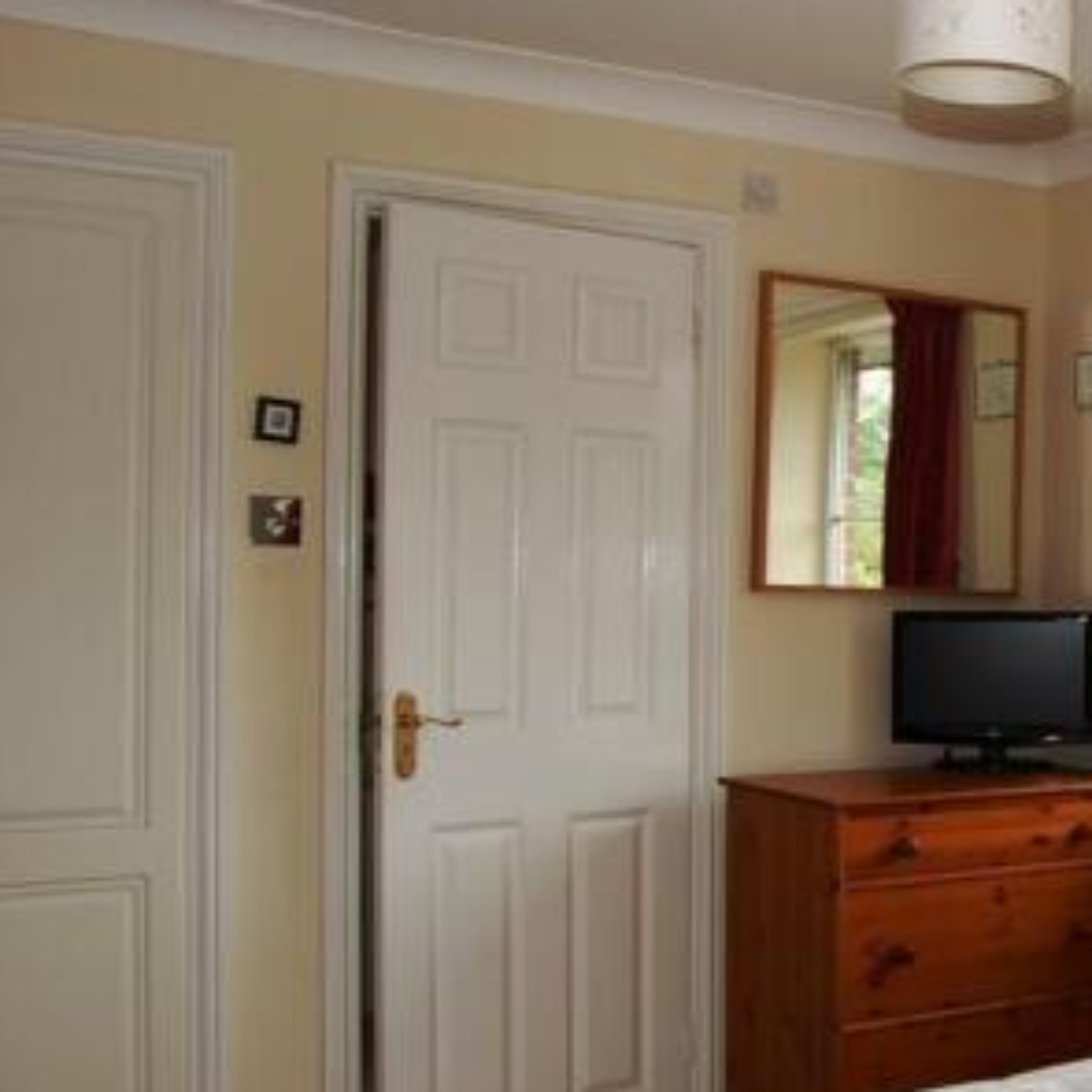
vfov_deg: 33.4
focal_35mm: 51
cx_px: 1210
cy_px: 572
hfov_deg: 29.9
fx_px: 1820
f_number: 9
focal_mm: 18
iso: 200
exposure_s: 1/10
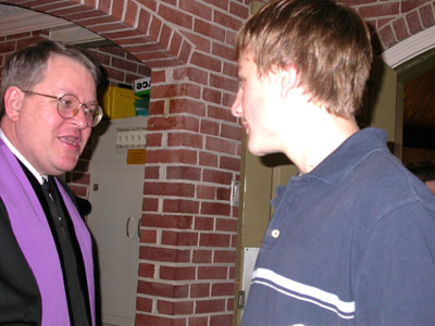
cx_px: 218
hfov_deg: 32.2
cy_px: 163
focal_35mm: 60
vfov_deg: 24.4
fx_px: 754
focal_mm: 12.4
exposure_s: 1/60.3
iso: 100
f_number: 3.1
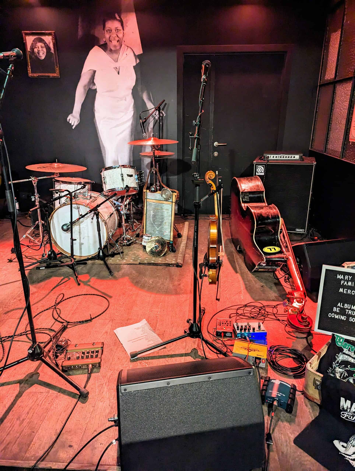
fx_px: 327
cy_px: 236
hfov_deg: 56.9
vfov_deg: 71.5
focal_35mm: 24
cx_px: 178
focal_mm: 6.81
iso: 375
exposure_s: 1/46.1
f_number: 1.85
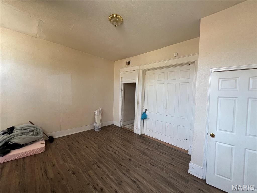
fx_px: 97
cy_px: 96
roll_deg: -2.2
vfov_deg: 89.9
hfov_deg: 106.2
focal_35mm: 13
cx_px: 128
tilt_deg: -3.5
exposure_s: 1/99
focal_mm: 1.57
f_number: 1.8
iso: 160
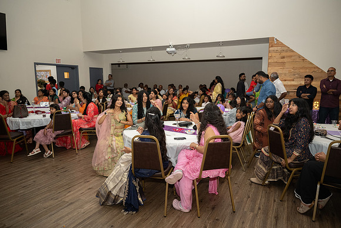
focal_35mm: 24
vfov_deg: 52.4
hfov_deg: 72.8
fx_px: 231
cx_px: 170
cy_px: 114
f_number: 2.8
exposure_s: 1/160
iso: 1600
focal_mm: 24
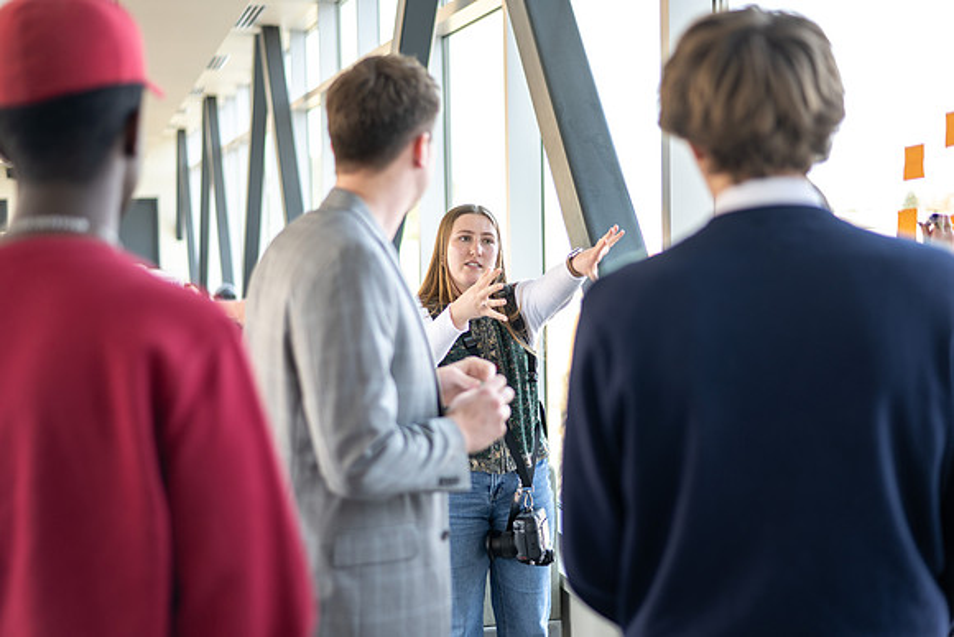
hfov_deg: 39.6
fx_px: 1325
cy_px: 318
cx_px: 477
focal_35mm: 50
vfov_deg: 27.0
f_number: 1.8
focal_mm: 50
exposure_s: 1/200
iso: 100
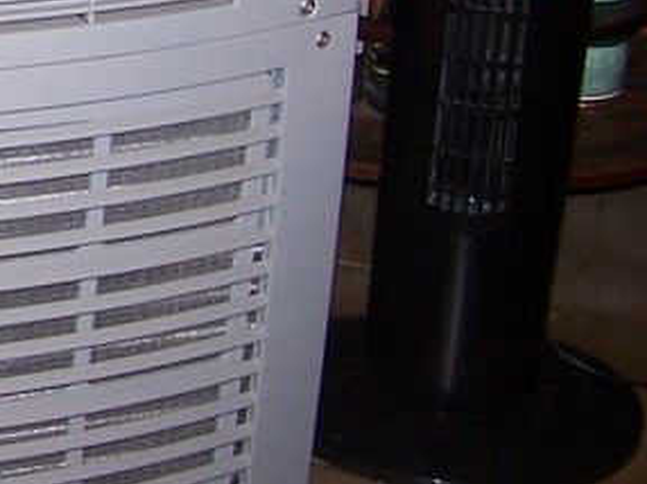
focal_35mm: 133
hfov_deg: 13.9
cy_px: -79
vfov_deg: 11.0
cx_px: -337
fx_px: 2484
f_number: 2.8
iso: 140
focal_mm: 6.3
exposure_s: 1/60
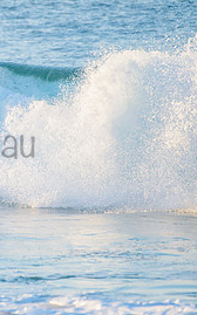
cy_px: 131
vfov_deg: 1.9
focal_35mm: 1100
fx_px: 9454
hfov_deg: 1.2
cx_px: -89
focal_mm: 500
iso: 500
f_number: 5.6
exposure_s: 1/1250
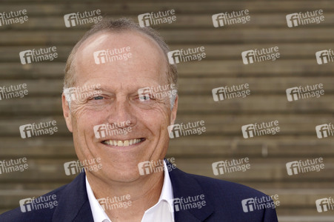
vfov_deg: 15.9
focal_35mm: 86
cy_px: 111
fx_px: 797
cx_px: 167
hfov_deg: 23.7
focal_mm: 86
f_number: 7.1
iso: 100
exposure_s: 1/200
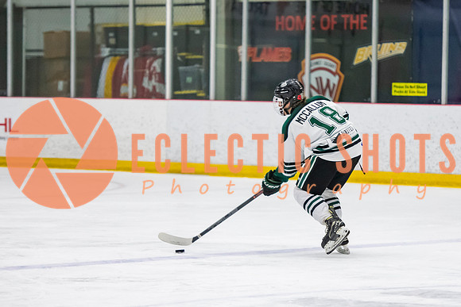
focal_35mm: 229
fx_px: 2936
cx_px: 294
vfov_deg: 6.0
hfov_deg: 9.0
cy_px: 151
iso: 2000
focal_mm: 125
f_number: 3.2
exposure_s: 1/640
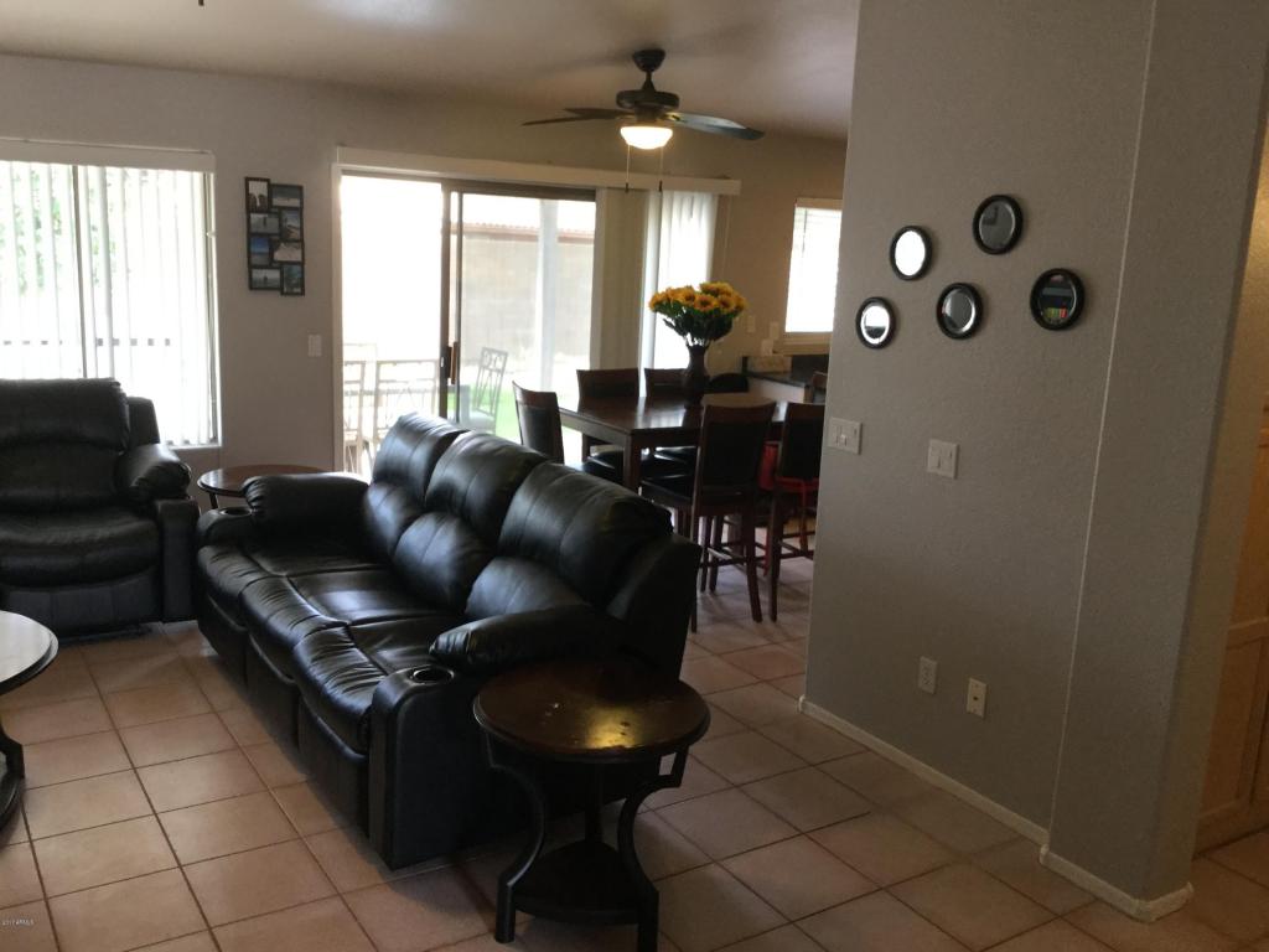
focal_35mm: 31
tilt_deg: -12.5
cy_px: 476
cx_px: 634
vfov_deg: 45.4
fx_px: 1136
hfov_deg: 58.4
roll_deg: -3.1
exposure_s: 1/30
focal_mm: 3.3
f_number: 2.4
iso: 64
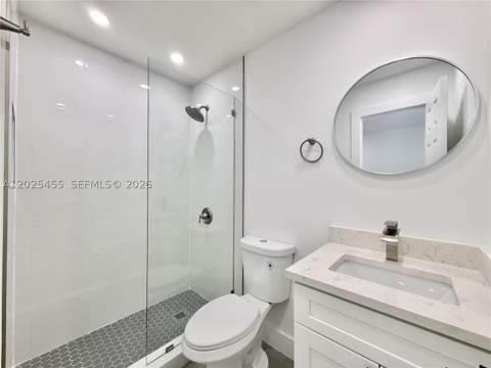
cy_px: 184
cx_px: 246
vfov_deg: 85.7
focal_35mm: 14
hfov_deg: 102.1
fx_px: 199
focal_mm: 2.22
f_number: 2.2
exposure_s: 1/120
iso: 80
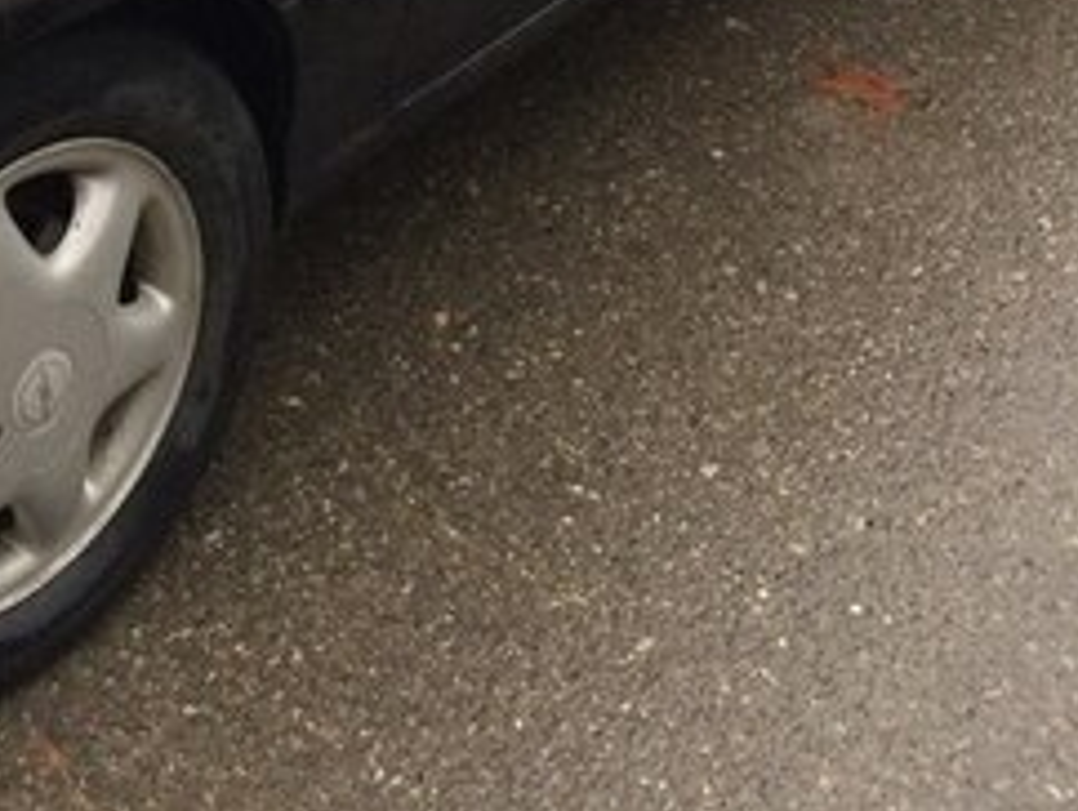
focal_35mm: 79
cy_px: -247
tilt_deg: -20.3
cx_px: 312
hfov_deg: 24.5
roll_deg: -2.5
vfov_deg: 17.5
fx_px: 2463
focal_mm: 4.15
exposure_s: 1/33
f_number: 2.2
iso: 64
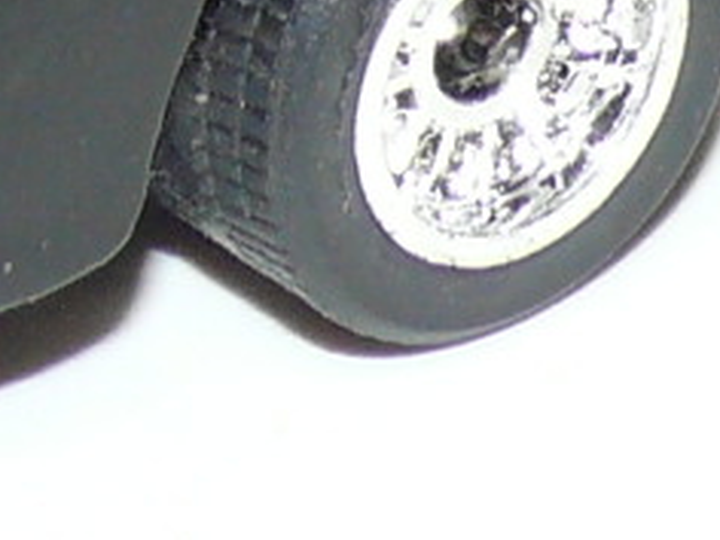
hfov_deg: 3.0
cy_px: -958
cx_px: 778
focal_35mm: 658
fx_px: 13686
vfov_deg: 2.2
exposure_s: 1/30
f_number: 4
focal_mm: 13.1
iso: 100
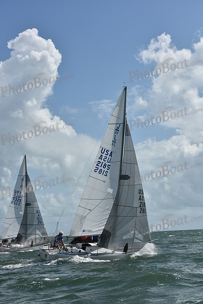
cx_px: 102
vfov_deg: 28.8
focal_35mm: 70
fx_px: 592
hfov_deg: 19.5
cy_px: 152
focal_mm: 70
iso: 250
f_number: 10
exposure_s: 1/1600
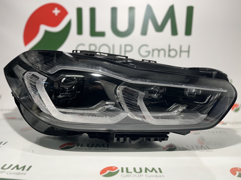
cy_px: 90
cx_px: 120
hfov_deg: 67.3
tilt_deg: -8.9
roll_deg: -2.4
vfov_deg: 53.1
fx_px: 181
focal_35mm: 26
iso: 50
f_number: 1.6
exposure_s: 1/100
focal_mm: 5.1
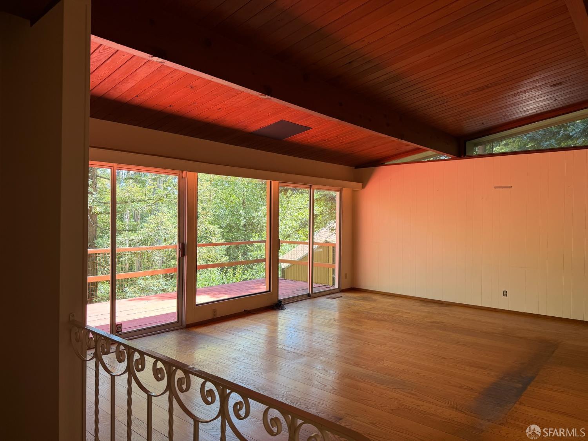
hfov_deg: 71.6
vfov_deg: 56.8
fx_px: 408
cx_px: 294
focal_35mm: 24
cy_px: 220
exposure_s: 1/121
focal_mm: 6.76
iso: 100
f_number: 1.78
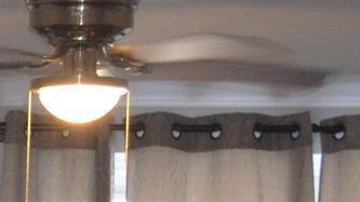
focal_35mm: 309
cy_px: 617
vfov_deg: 3.8
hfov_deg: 6.7
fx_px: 2948
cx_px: -424
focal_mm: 32
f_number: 4.8
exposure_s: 1/60
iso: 2000
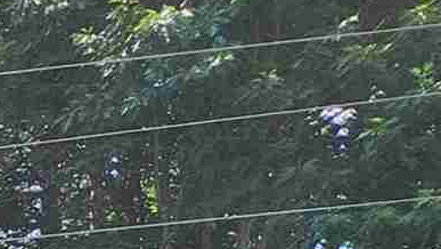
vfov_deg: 5.2
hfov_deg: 8.3
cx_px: -1063
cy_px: 1084
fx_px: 2328
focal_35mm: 199
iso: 20
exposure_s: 1/690
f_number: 1.8
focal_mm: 5.4
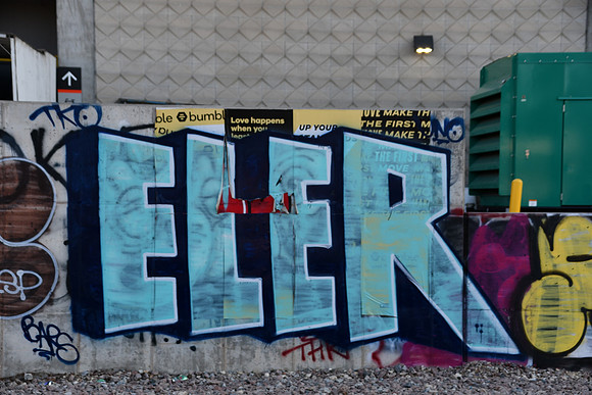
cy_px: 198
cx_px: 296
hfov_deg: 24.2
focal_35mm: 84
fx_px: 1382
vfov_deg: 16.3
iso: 200
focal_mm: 56
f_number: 6.3
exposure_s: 1/250
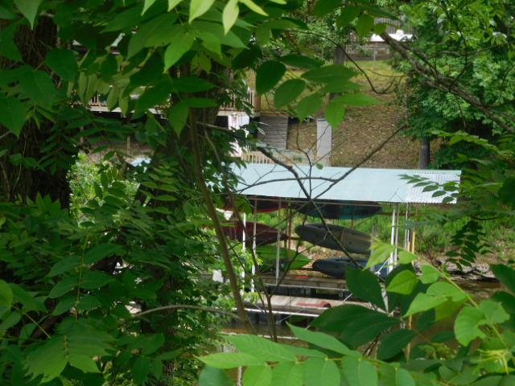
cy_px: 193
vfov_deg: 23.7
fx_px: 922
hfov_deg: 31.2
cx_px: 258
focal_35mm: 62
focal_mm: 11.1
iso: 125
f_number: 4.4
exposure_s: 1/160
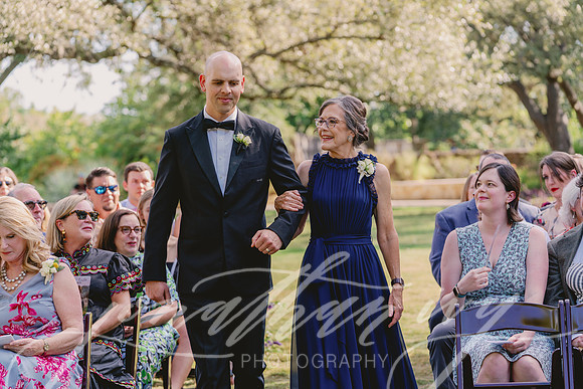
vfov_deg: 11.5
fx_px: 1927
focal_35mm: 119
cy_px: 194
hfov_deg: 17.2
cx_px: 292
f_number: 4
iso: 200
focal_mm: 119
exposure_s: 1/250
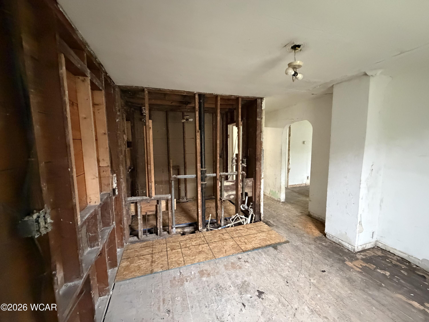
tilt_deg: -4.7
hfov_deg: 102.1
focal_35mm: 14
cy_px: 161
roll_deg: +1.8
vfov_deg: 85.7
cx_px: 214
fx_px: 174
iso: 1000
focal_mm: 2.22
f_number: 2.2
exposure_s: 1/60
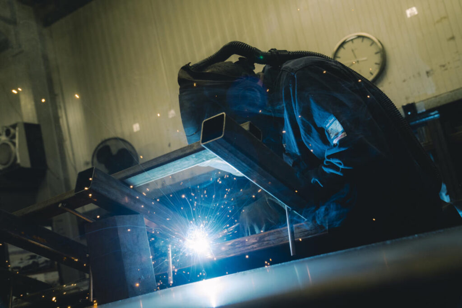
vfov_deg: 29.9
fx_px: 578
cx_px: 231
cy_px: 154
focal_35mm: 45
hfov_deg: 43.6
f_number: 4.5
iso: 1250
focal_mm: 45
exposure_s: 1/500
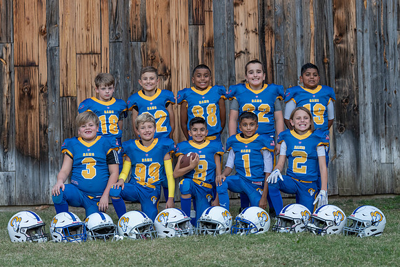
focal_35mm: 91
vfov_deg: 15.0
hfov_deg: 22.4
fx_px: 1011
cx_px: 200
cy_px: 134
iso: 1250
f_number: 3.5
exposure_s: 1/320
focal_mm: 91
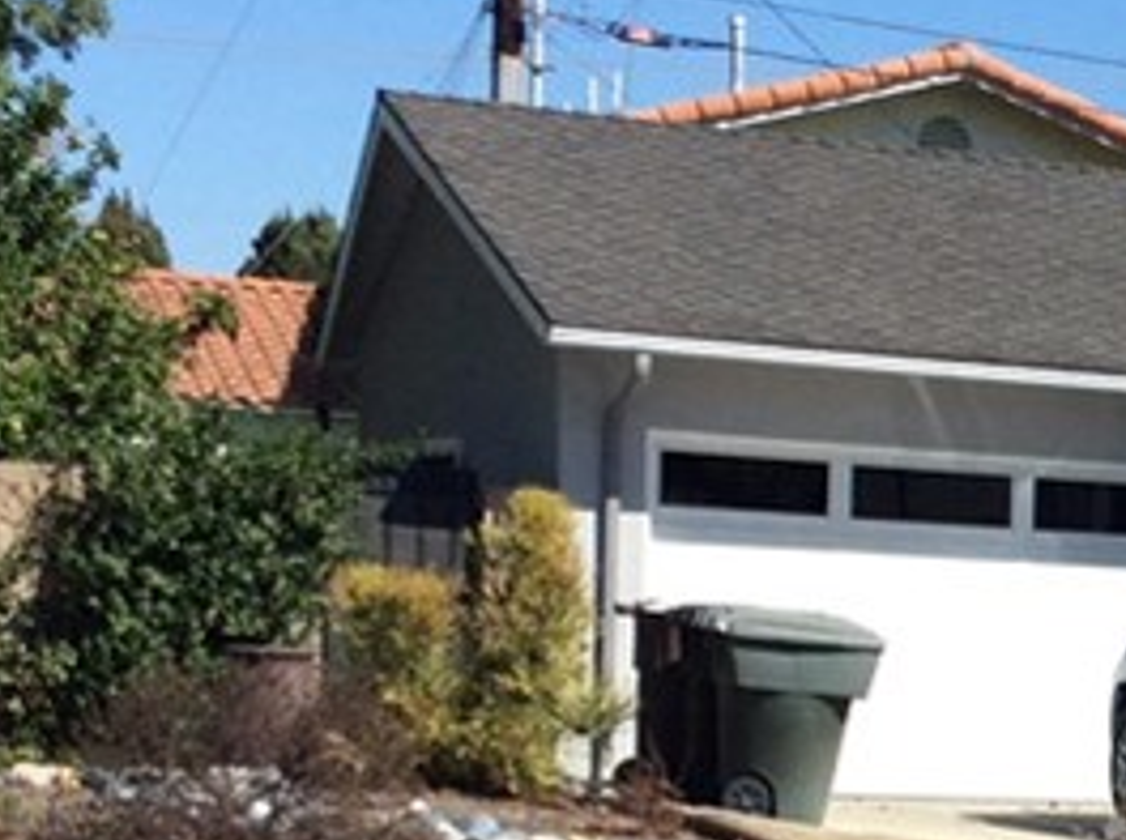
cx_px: 1591
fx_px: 4026
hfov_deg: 15.0
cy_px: 1030
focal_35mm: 124
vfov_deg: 11.7
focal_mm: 3.3
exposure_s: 1/1733
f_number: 2.4
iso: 32
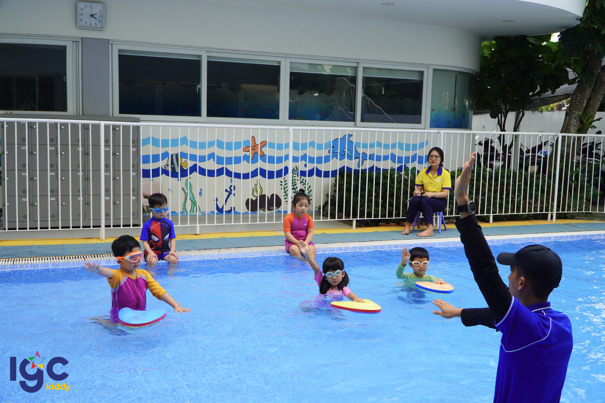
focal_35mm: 33
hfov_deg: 57.2
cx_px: 302
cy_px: 202
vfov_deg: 40.0
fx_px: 555
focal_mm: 22
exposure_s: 1/100
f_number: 6.3
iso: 100
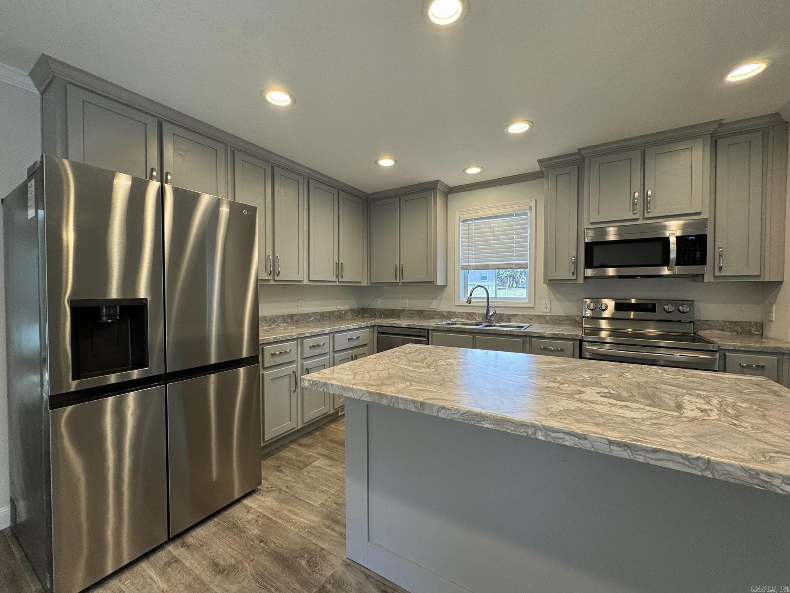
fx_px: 320
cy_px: 296
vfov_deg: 85.7
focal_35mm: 14
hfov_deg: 102.1
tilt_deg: -1.0
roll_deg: -0.3
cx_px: 395
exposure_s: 1/120
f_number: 2.2
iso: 125
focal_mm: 2.22
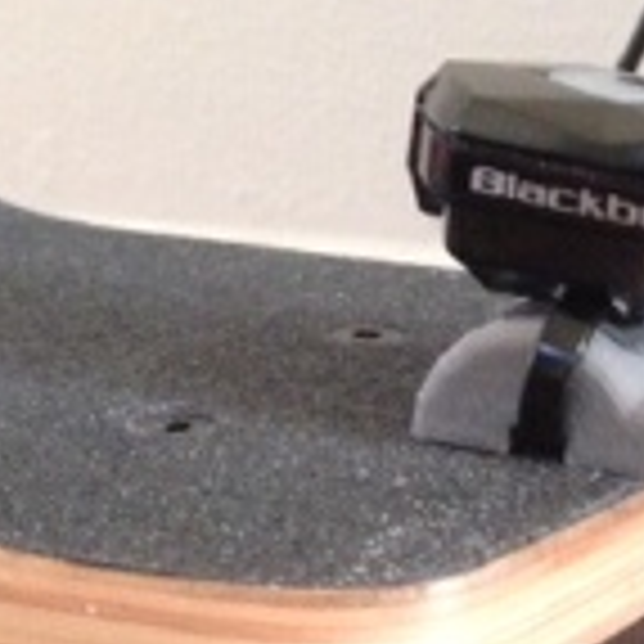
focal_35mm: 109
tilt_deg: -17.8
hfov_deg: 16.0
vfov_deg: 15.9
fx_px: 2294
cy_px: 428
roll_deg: +0.8
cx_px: 241
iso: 400
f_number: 2.4
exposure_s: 1/15
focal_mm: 4.12
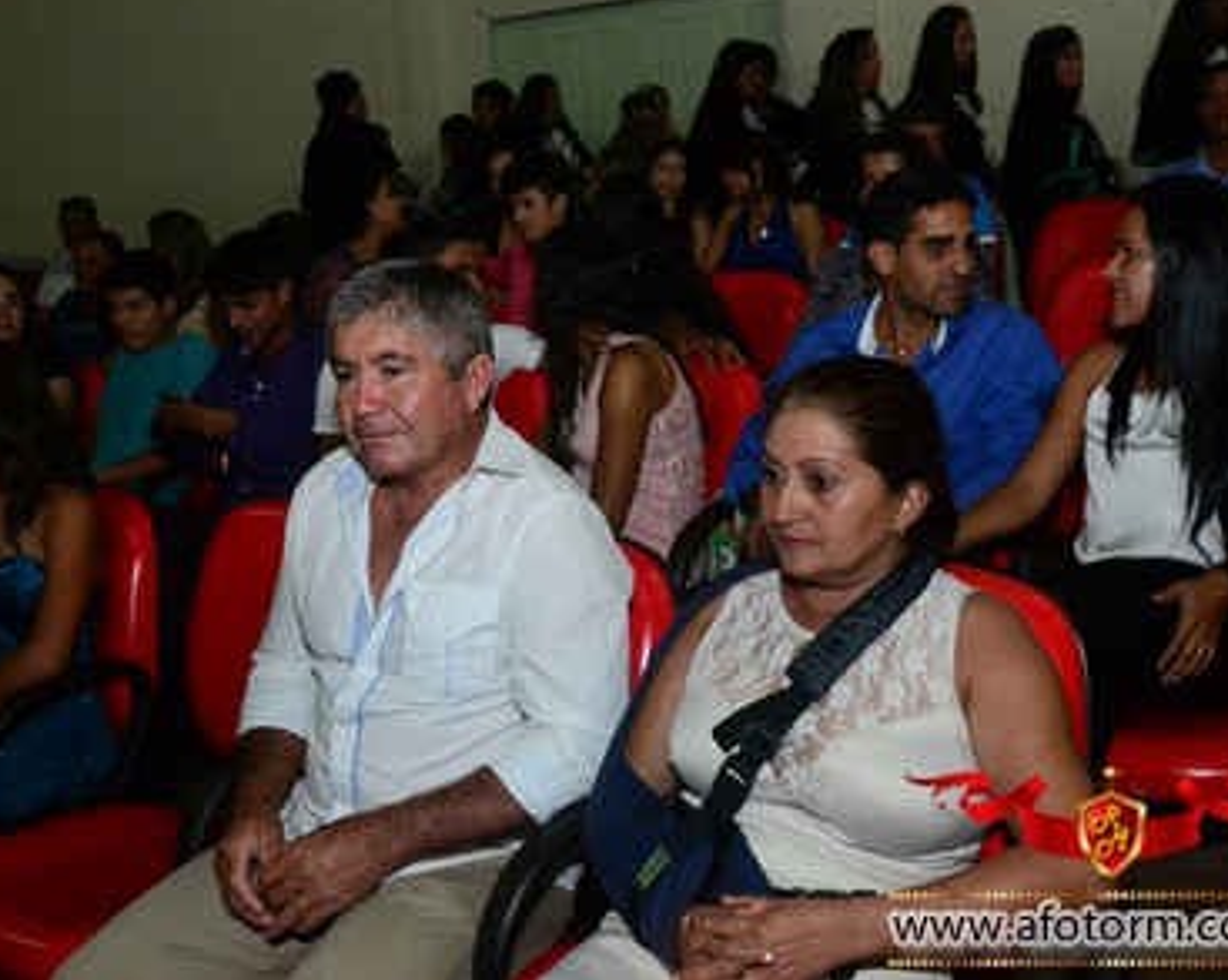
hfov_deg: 48.0
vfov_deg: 39.1
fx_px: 1380
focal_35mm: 38
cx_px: 609
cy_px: 482
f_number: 6.3
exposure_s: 1/80
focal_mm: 22
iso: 3200
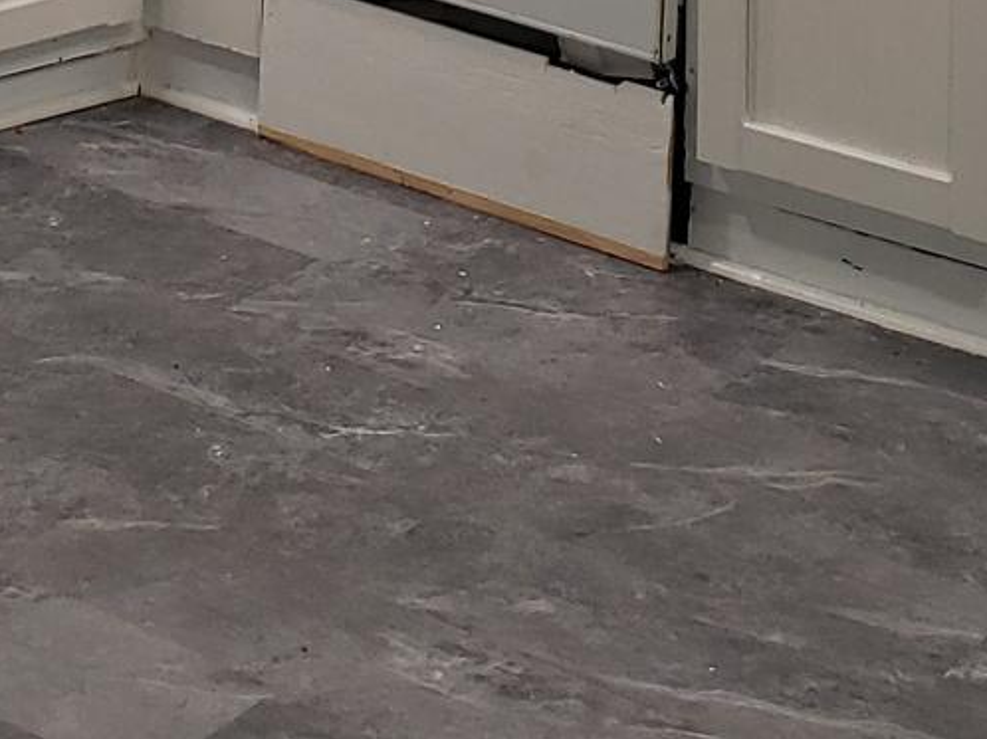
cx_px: 297
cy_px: -735
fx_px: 3049
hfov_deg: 18.3
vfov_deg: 12.2
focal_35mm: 107
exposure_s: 1/30
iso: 80
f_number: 2.4
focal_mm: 4.3
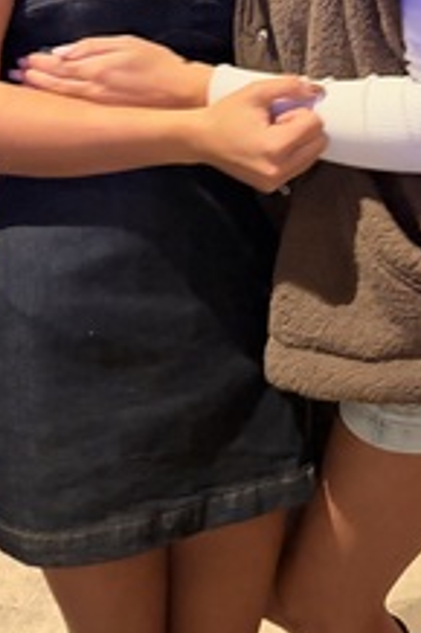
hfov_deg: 21.8
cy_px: 67
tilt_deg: -21.4
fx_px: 1089
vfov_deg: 31.0
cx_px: 277
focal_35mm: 62
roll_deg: -0.7
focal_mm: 5.96
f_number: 1.6
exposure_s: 1/22
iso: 1000
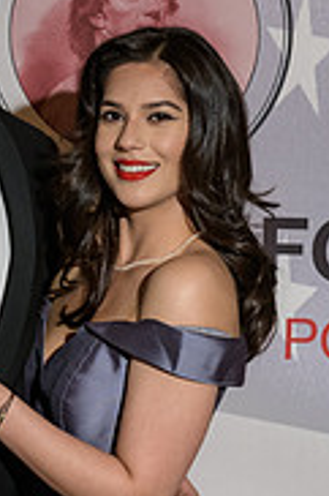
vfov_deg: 11.9
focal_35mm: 173
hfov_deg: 7.9
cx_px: -41
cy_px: 281
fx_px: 2376
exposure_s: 1/80
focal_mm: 70
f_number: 5
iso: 1000
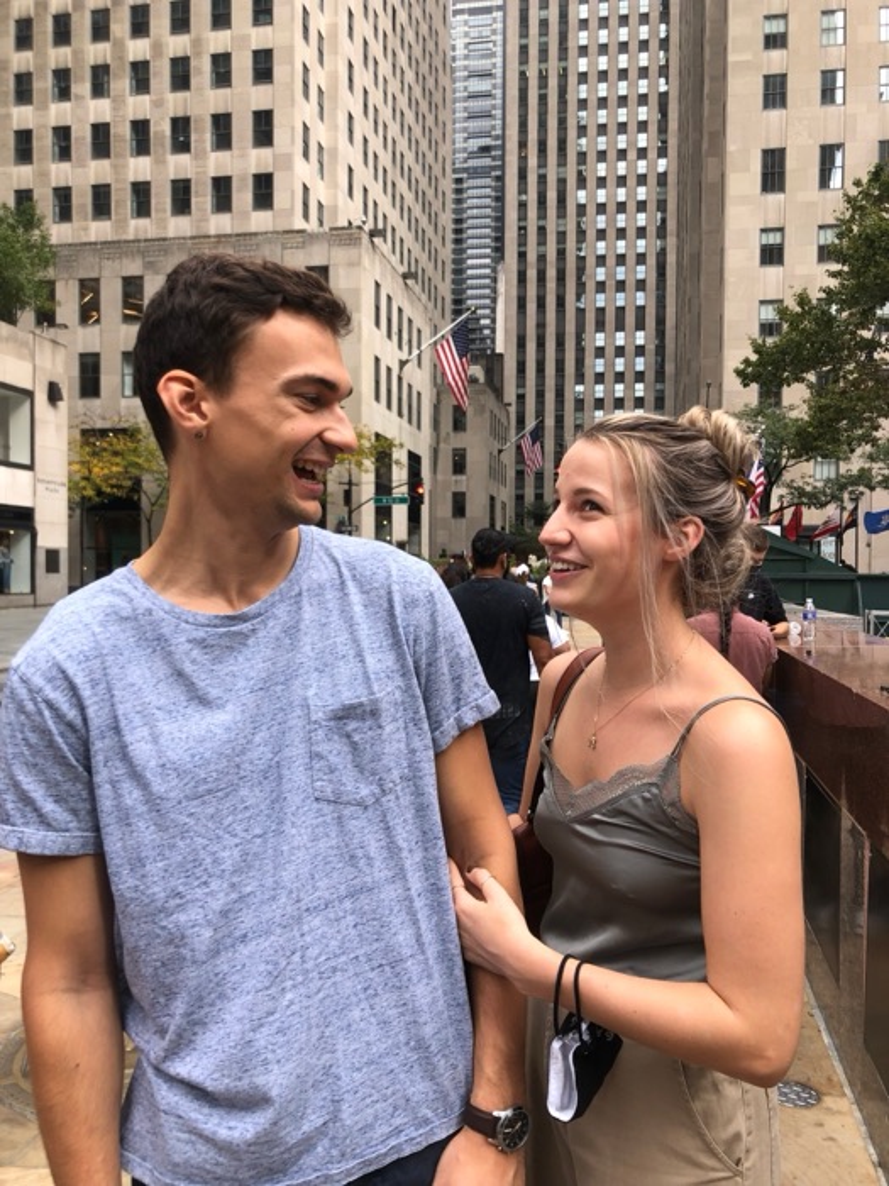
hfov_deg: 49.7
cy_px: 593
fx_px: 959
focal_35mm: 28
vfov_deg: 63.4
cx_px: 444
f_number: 1.8
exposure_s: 1/254
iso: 20
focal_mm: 3.99
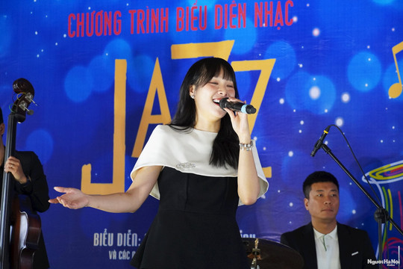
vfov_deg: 12.6
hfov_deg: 18.8
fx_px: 1220
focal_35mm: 109
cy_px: 134
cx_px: 202
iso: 3200
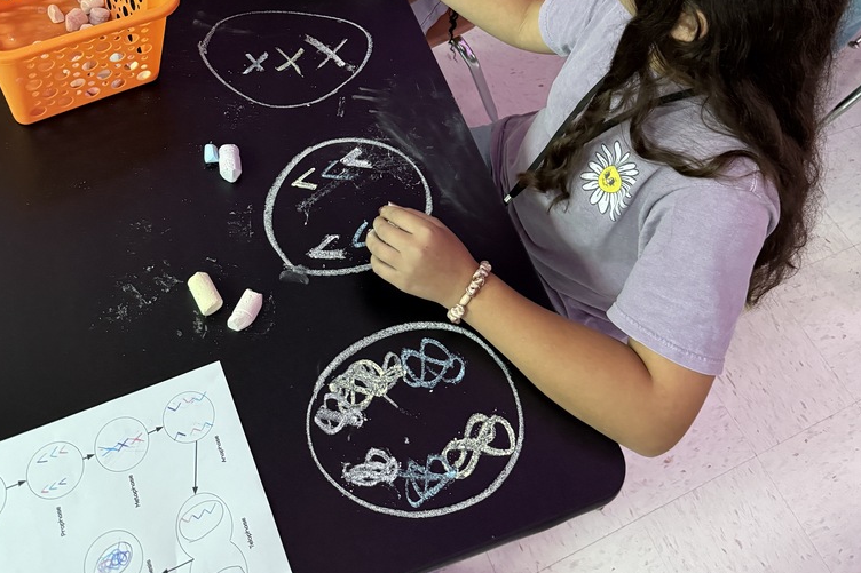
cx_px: 427
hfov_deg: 55.8
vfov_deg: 36.5
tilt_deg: -46.9
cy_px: 59
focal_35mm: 34
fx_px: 813
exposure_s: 1/58
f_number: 1.78
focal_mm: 6.76
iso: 800
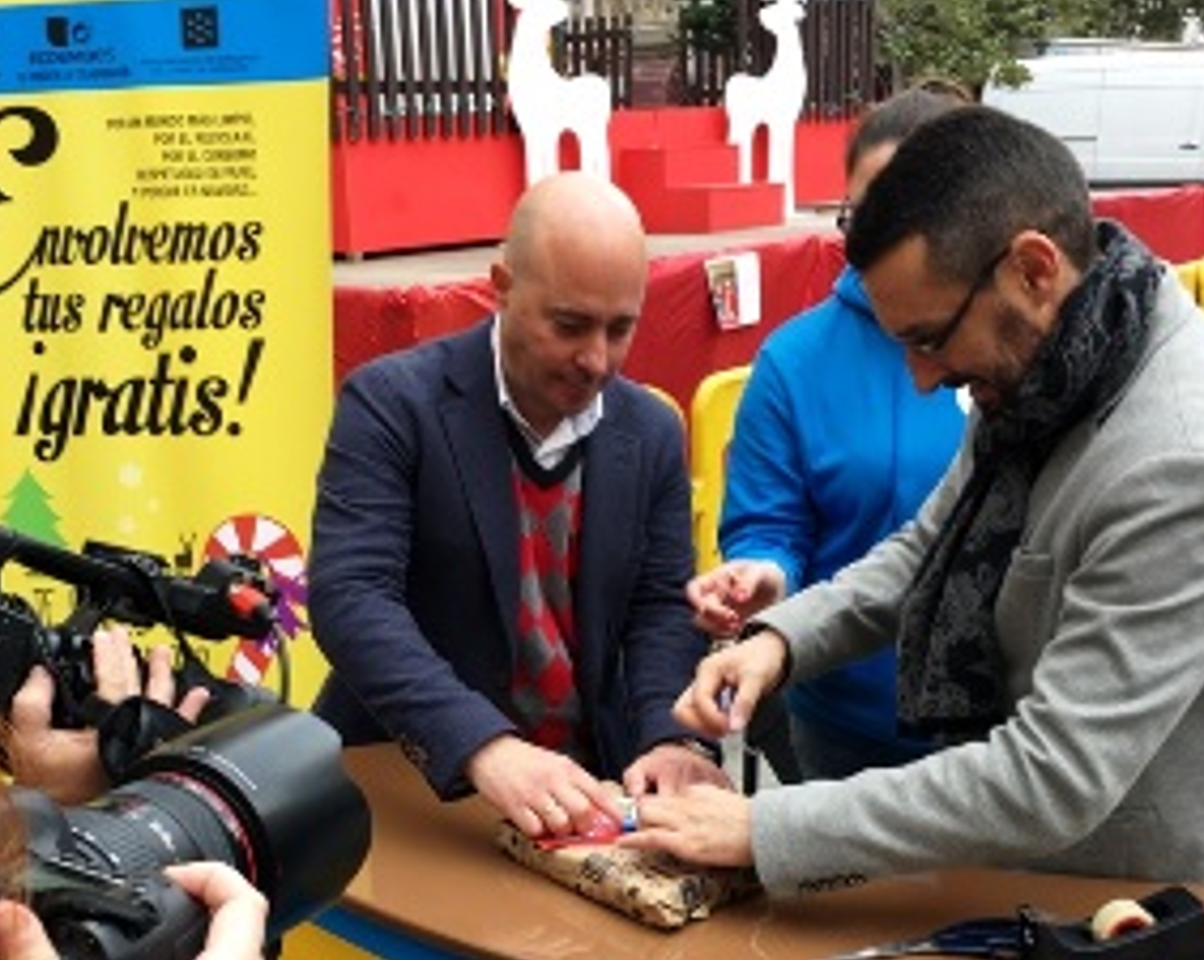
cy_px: 653
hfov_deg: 41.1
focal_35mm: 45
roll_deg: +2.8
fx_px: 1602
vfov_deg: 33.0
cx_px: 521
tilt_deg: -15.0
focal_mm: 4.15
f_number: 2.2
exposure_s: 1/113
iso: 25
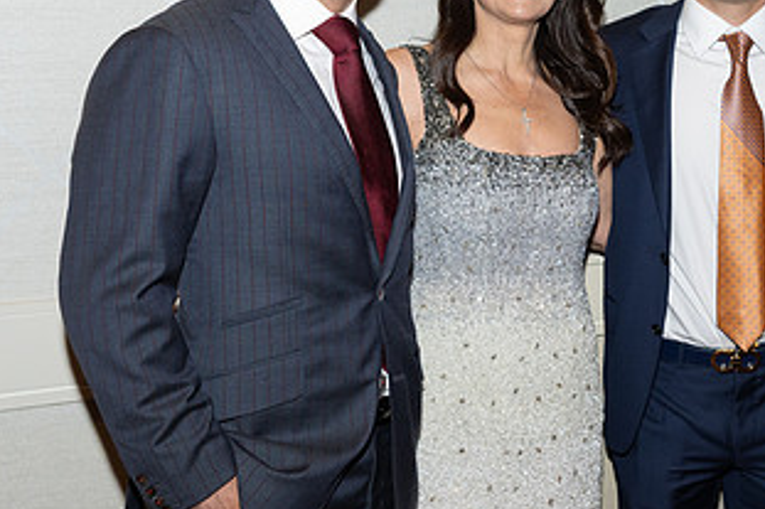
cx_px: 653
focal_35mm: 68
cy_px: 167
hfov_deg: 28.8
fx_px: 1444
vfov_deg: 19.9
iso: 800
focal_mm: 28.5
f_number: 5.6
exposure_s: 1/100
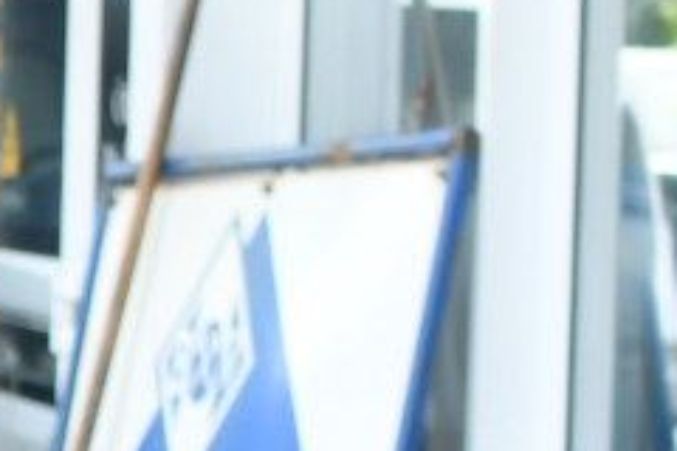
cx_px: -1504
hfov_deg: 5.4
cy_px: 1009
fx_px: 6600
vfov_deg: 3.9
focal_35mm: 351
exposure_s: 1/250
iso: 400
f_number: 4
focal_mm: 35
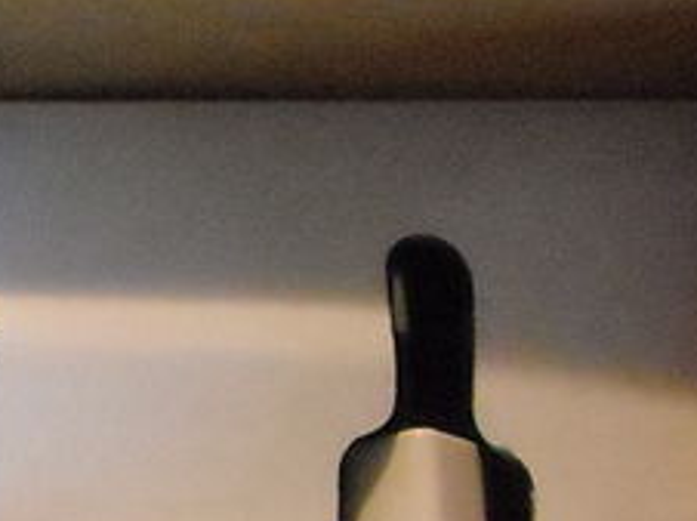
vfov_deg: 9.3
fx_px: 3118
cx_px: -157
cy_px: 755
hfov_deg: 12.4
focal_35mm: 155
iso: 800
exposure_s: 1/19
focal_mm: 5.7
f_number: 2.8
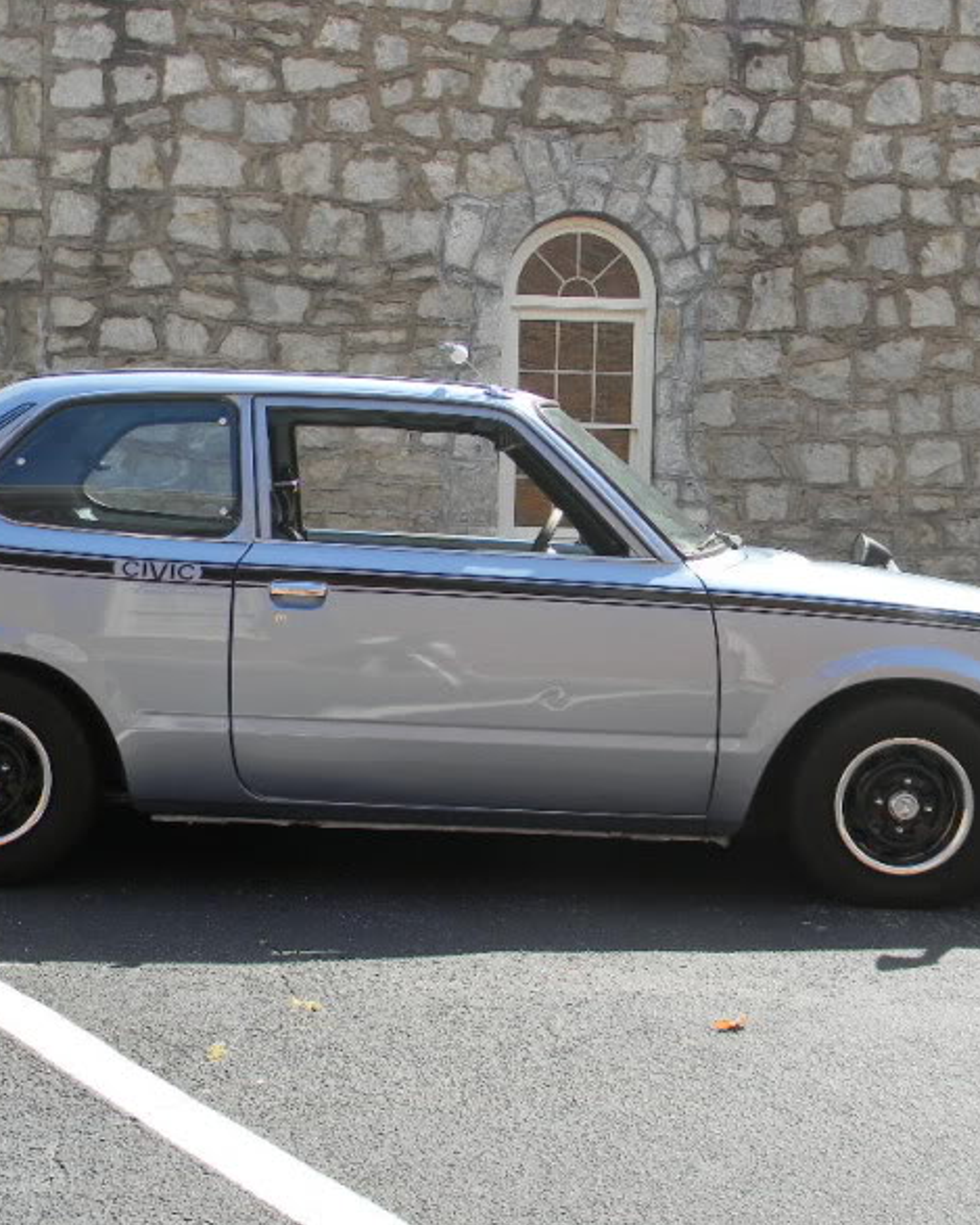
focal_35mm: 48
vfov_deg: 38.8
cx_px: 439
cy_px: 602
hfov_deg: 31.4
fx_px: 1740
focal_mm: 6.4
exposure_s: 1/350
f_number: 3.7
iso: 80
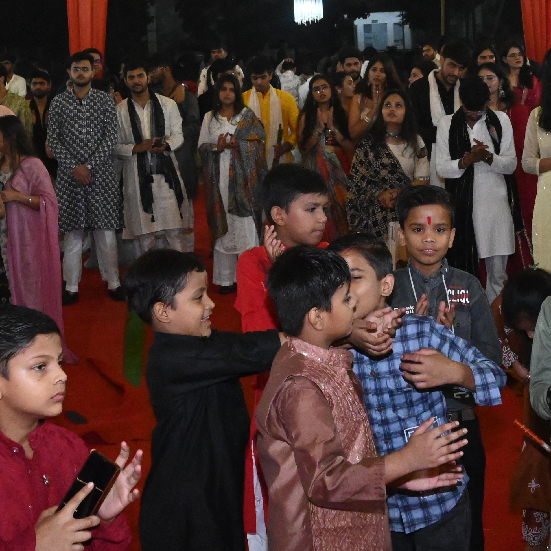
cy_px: 92
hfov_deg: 21.2
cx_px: 299
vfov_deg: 20.9
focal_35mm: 82
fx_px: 1473
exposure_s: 1/125
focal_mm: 22.5
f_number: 7.1
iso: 6400
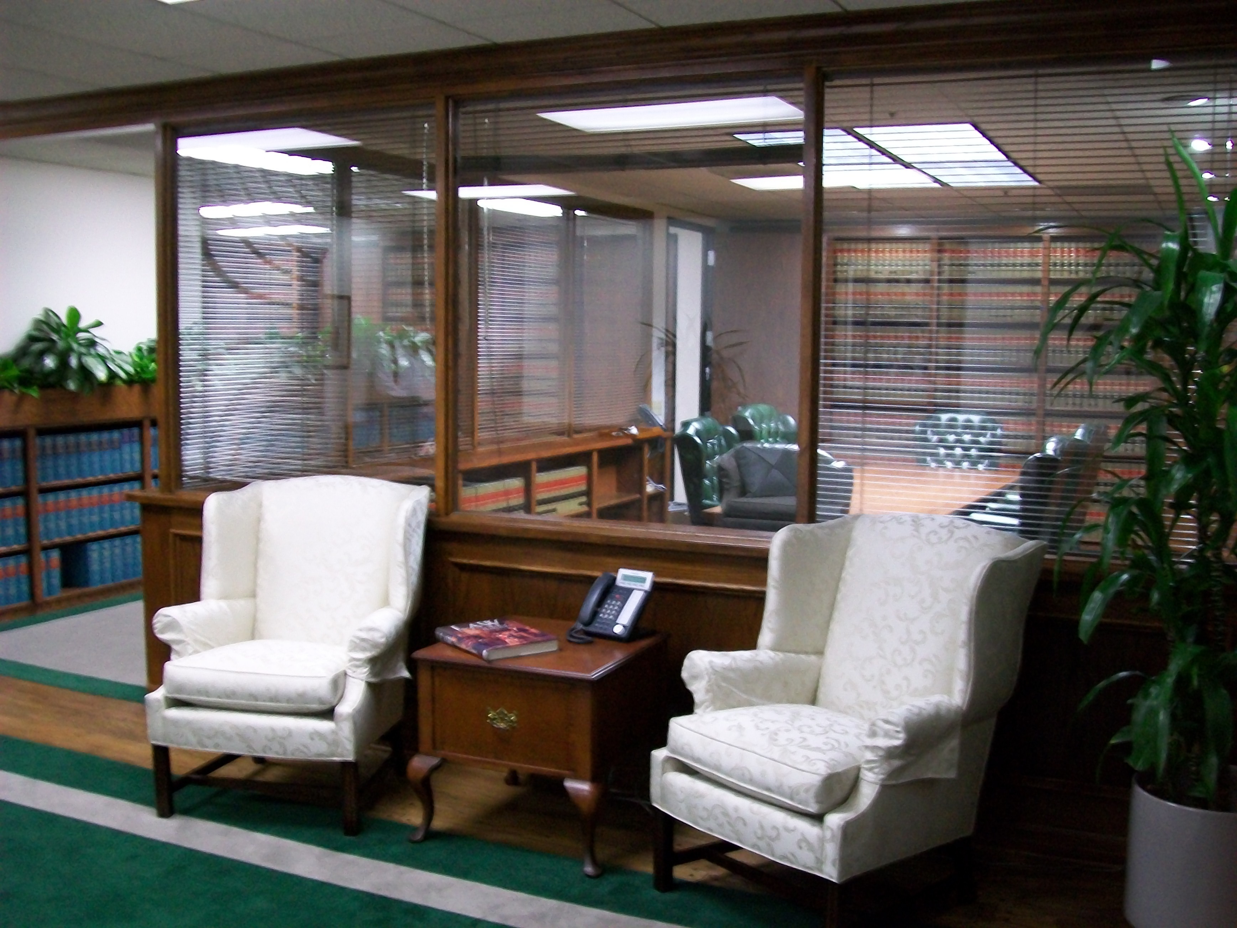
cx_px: 618
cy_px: 464
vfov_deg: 39.7
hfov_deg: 51.4
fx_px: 1286
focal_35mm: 36
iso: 160
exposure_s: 1/8
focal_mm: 6
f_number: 2.7
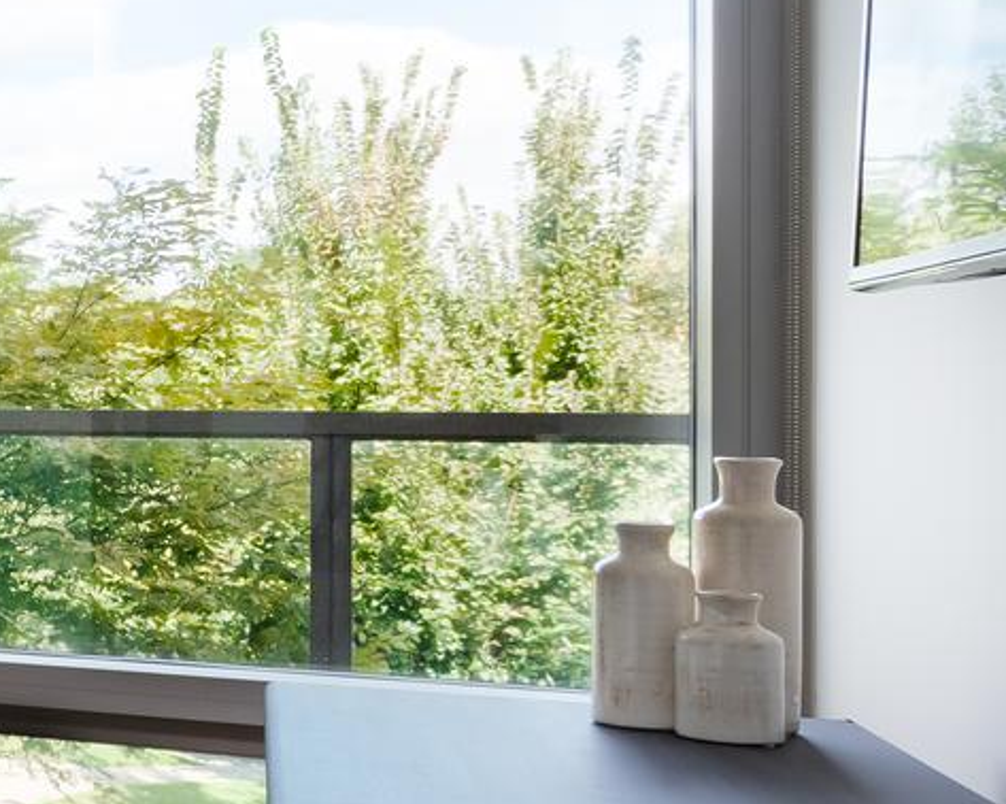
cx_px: -1166
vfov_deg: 23.5
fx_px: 1934
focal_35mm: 65
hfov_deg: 17.2
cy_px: 402
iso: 800
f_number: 14
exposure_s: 1/200
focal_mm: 16
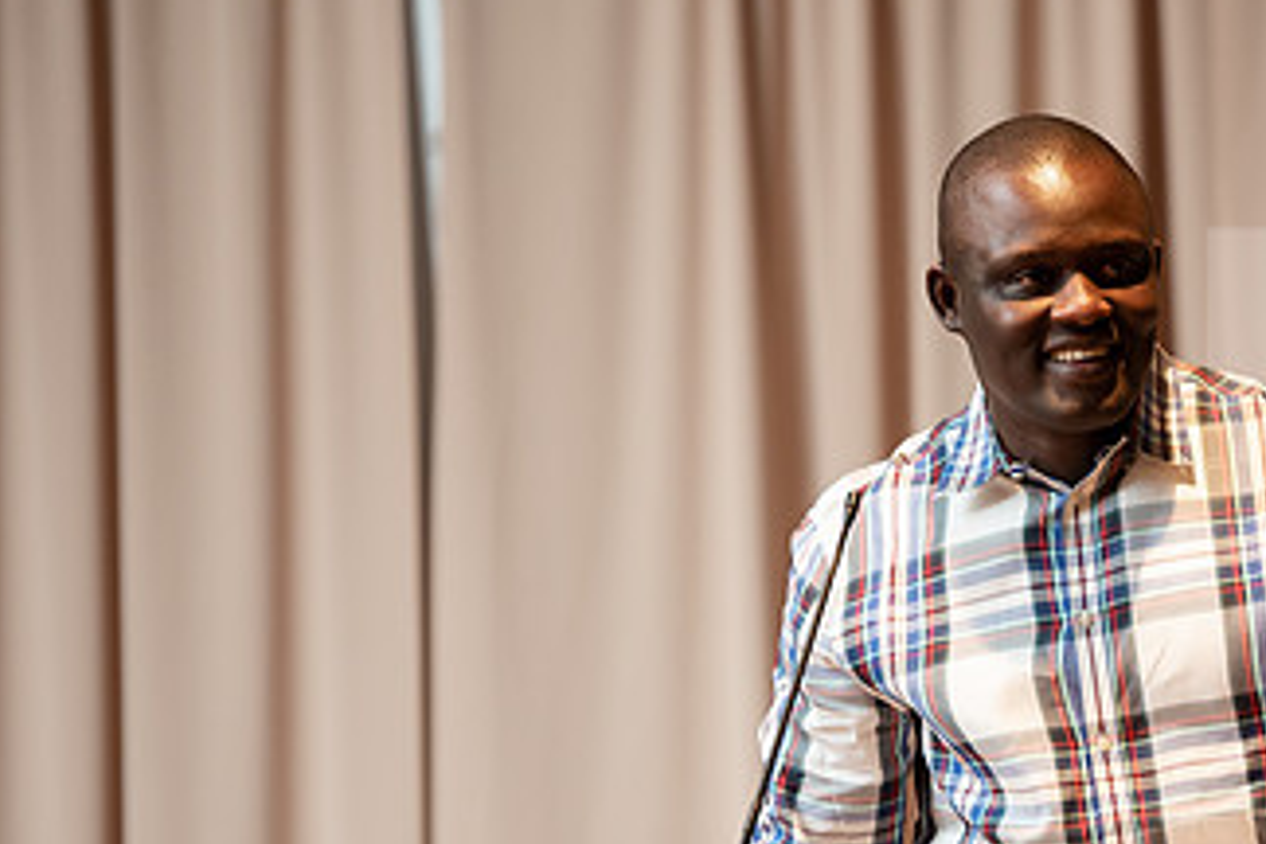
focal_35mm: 304
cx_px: 1090
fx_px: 10690
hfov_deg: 6.8
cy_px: 701
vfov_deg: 4.5
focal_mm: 170
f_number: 3.2
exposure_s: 1/200
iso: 1250
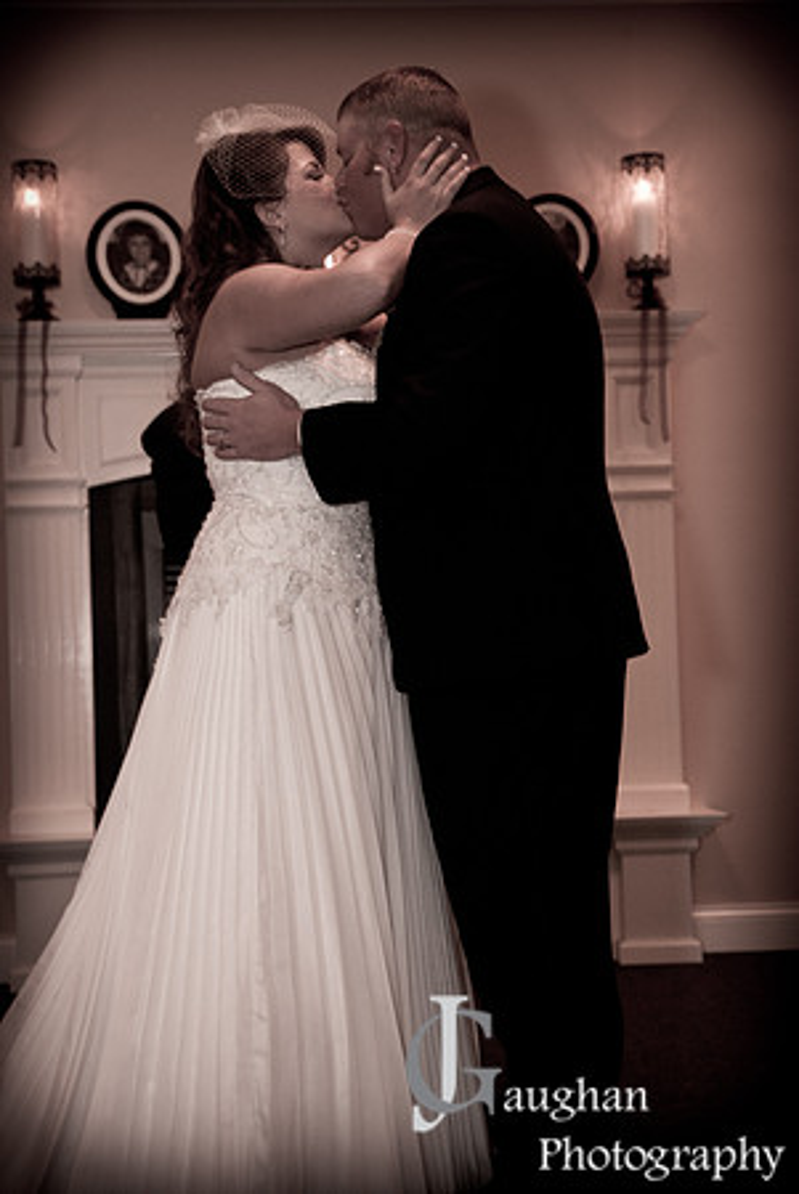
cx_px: 400
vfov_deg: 33.4
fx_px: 1993
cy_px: 597
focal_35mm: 60
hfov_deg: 22.7
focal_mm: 40
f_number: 3.2
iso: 500
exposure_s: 1/60
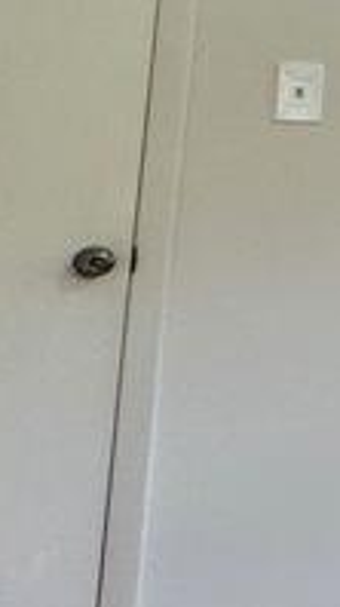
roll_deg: -0.1
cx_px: 1241
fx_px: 1269
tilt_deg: +6.9
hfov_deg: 9.0
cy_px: 40
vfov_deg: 25.9
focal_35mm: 79
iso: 80
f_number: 2.2
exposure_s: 1/120
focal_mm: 2.22
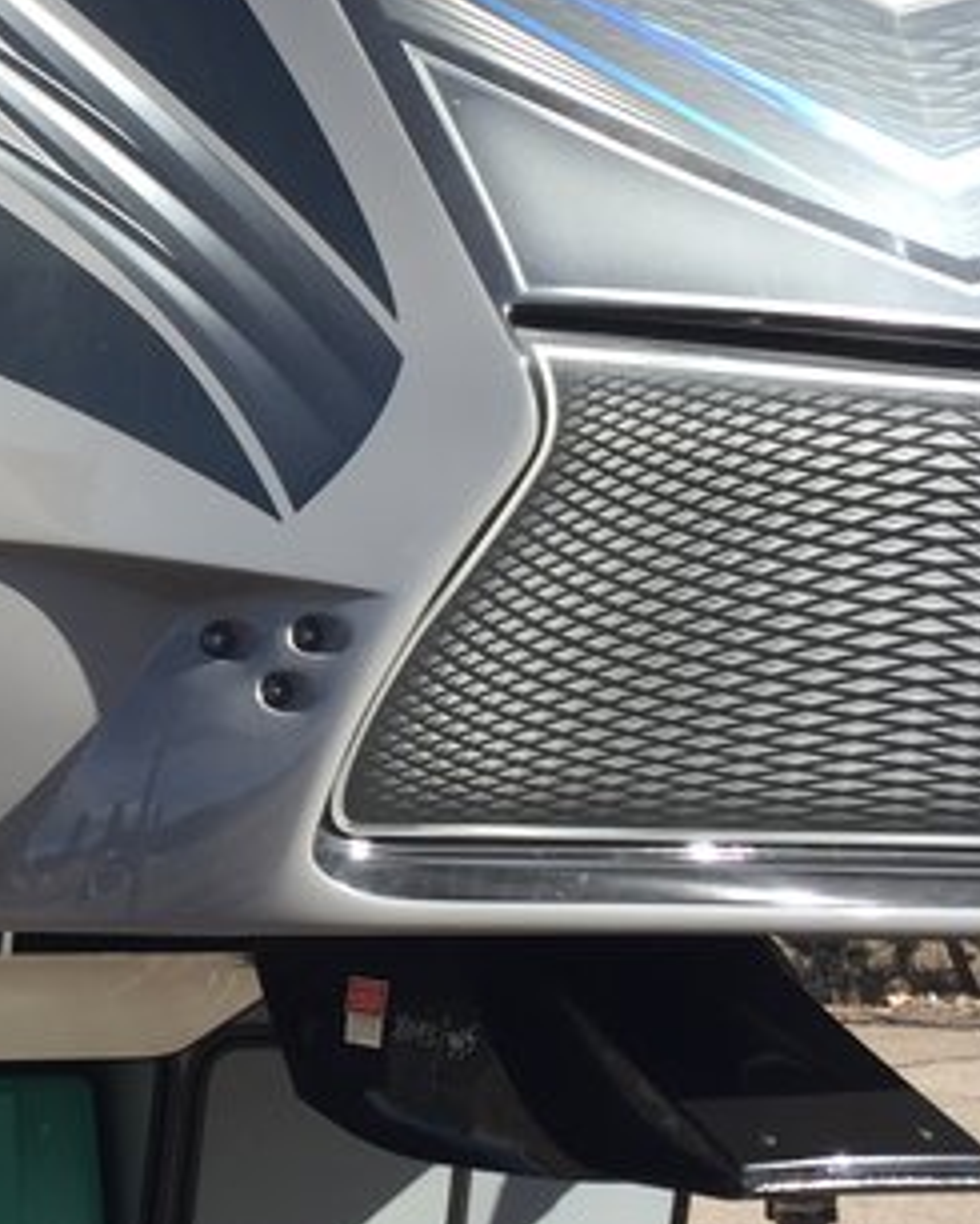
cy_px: 516
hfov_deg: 19.8
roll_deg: +2.3
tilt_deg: +9.3
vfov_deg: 25.7
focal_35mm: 74
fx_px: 2682
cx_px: -100
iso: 32
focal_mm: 4.15
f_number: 2.2
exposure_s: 1/898
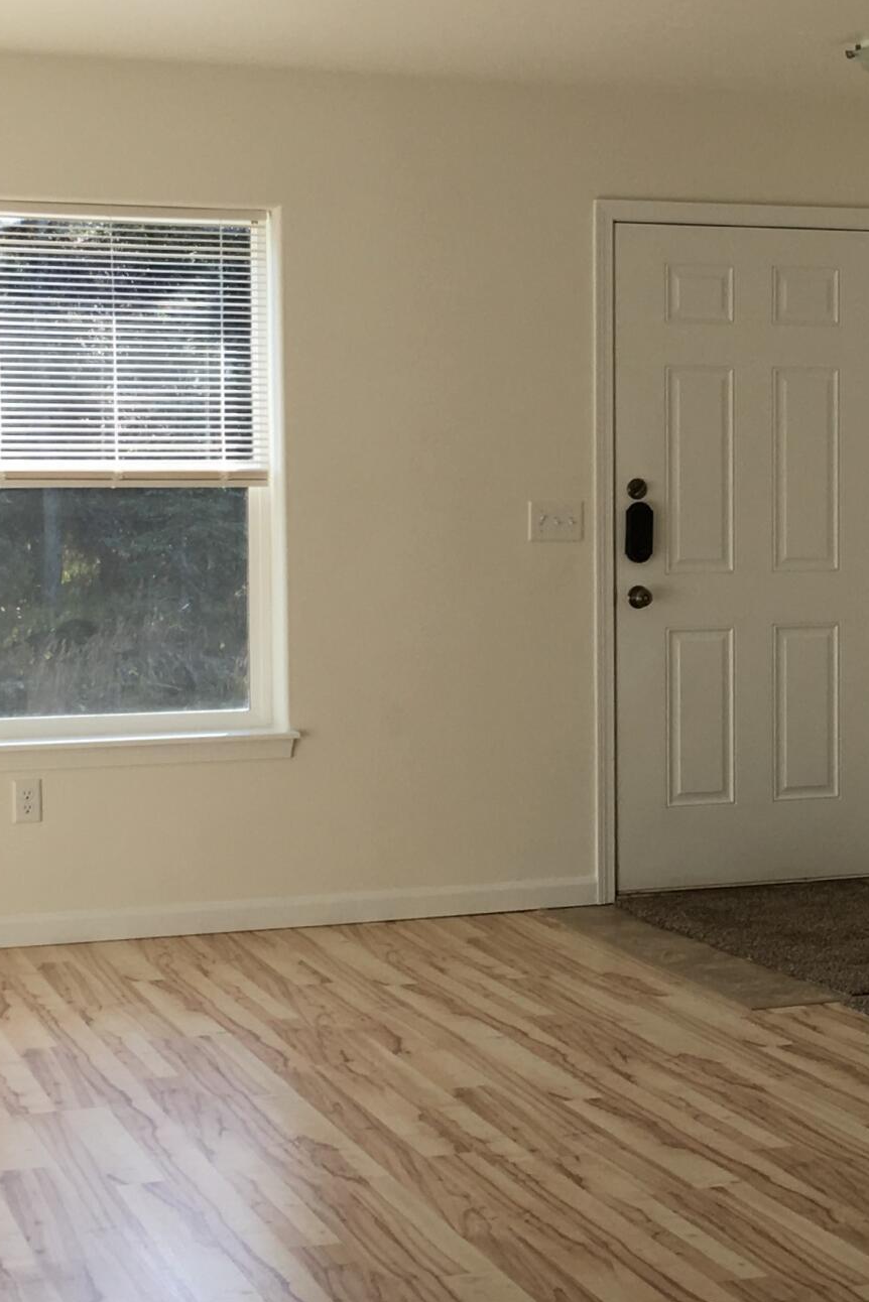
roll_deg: +1.4
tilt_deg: -2.0
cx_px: 681
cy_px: 583
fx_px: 2533
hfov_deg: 19.3
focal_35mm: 70
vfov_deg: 28.8
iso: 25
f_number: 2.2
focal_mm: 4.15
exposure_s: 1/129
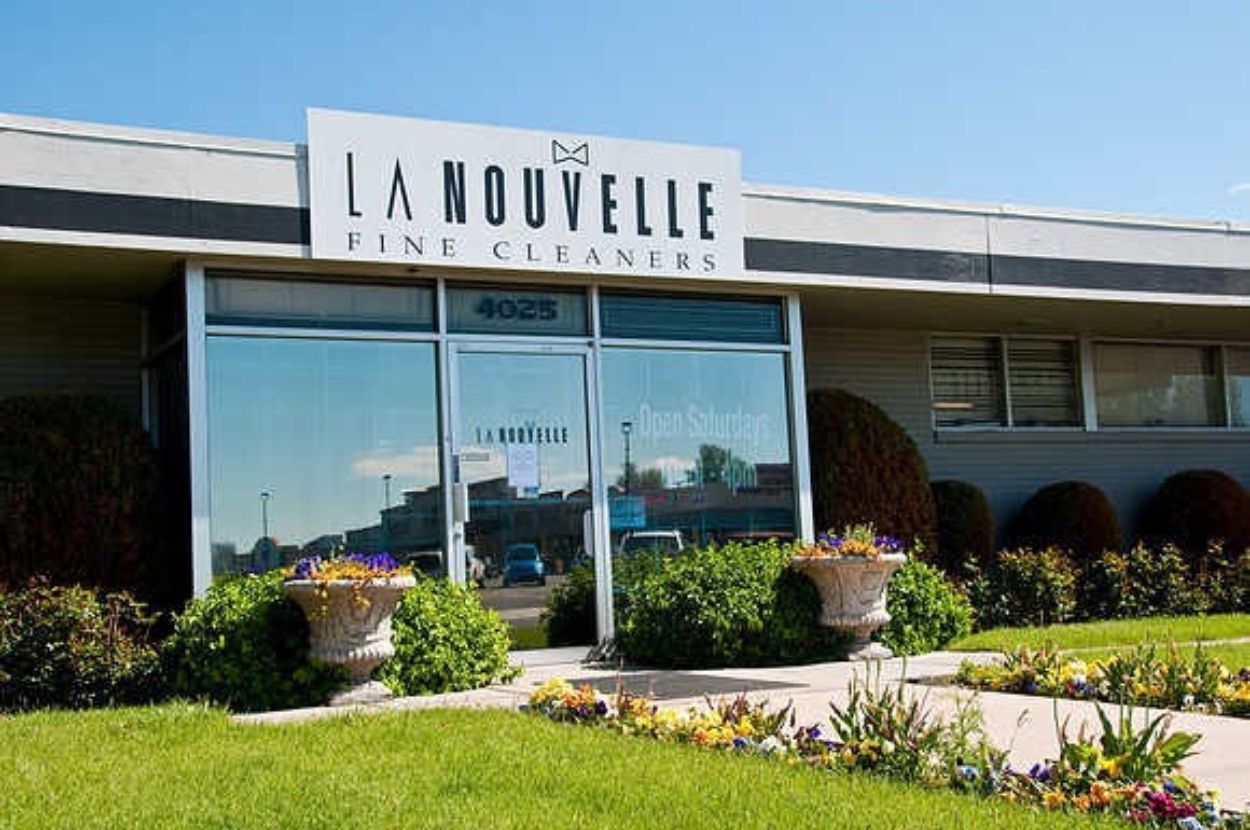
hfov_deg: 45.0
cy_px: 415
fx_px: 1508
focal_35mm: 44
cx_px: 625
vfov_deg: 30.8
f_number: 10
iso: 200
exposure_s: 1/200
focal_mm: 29
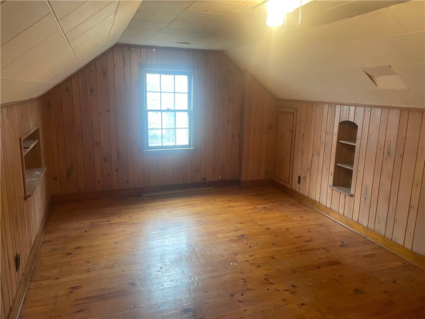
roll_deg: -0.6
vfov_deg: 53.1
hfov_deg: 67.3
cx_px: 212
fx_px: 319
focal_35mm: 26
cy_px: 160
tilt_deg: -12.0
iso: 200
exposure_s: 1/60
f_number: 1.6
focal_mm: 4.2
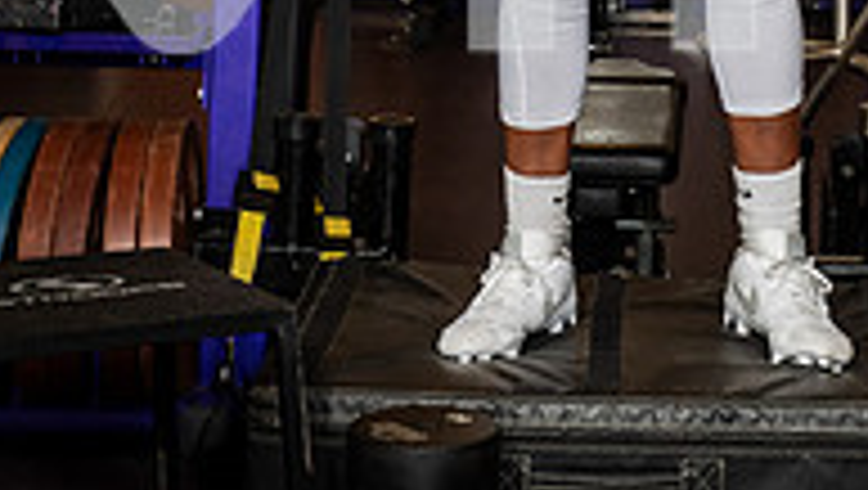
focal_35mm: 127
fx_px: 2926
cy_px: -400
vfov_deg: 9.1
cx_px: 630
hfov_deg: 16.8
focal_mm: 52
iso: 800
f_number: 7.1
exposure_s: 1/250
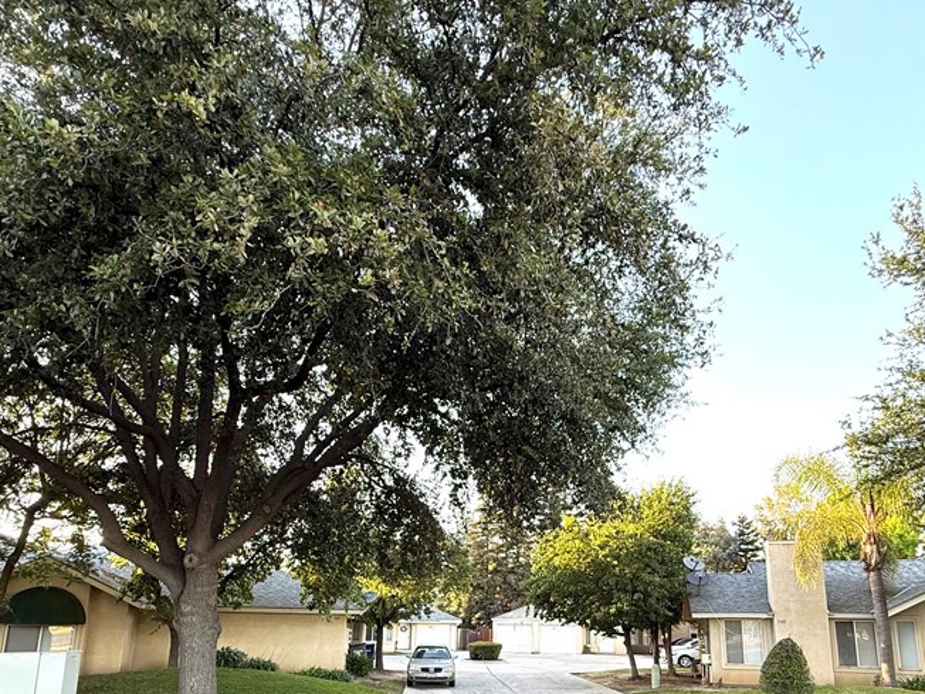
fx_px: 588
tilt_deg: +10.7
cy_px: 519
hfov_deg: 76.3
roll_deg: -1.0
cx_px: 489
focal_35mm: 22
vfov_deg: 58.0
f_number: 2.2
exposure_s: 1/165
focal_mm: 2.22
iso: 64
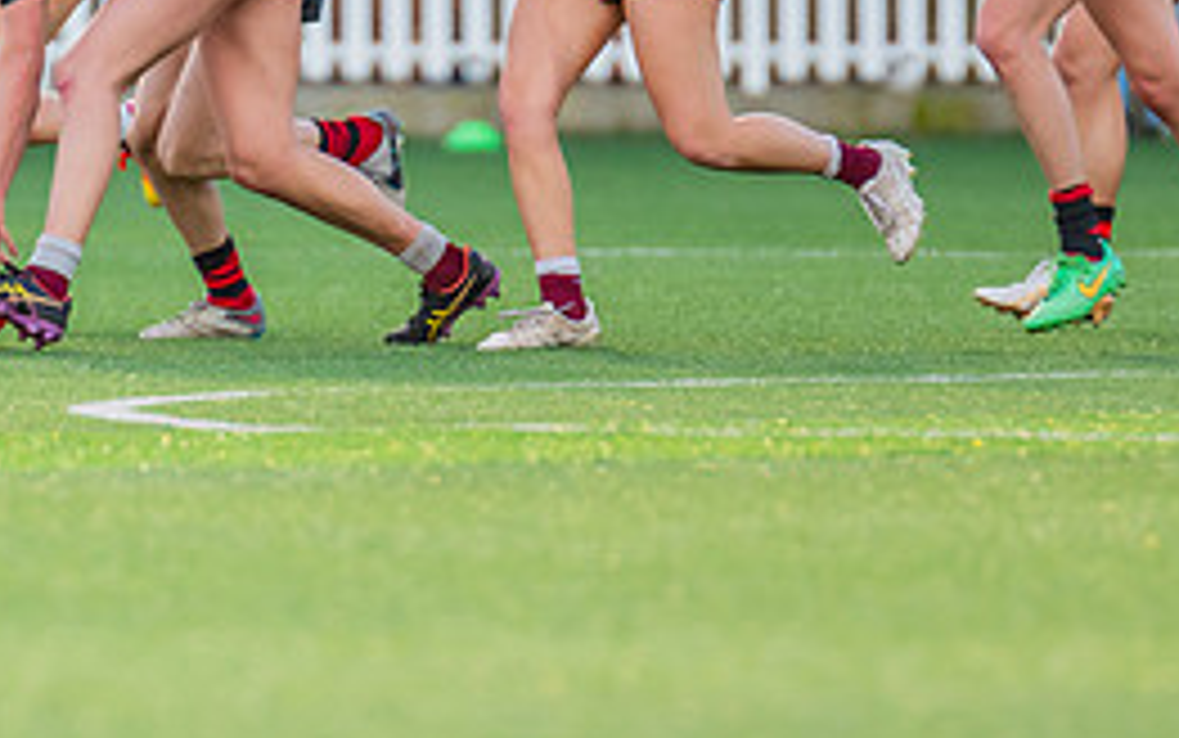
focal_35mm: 1188
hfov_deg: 1.8
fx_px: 38189
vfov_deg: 1.1
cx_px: 61
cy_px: 117
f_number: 4.5
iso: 800
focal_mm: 420
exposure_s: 1/800
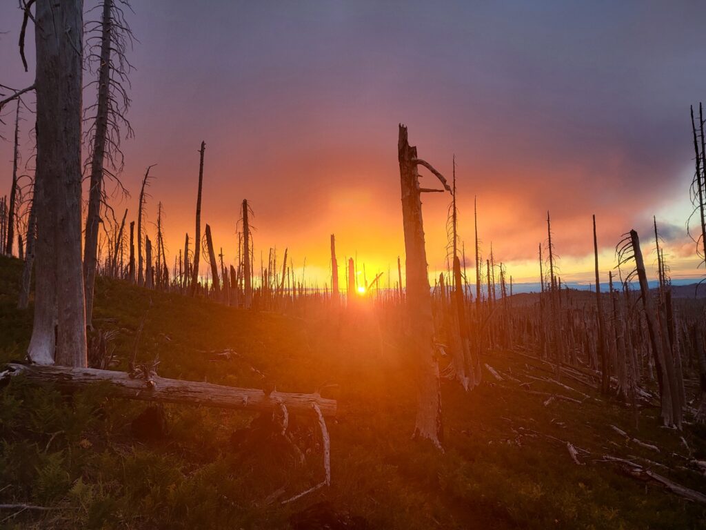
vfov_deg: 53.1
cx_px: 353
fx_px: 530
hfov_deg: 67.3
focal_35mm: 26
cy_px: 265
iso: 40
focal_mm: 5.4
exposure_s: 1/286
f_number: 1.8
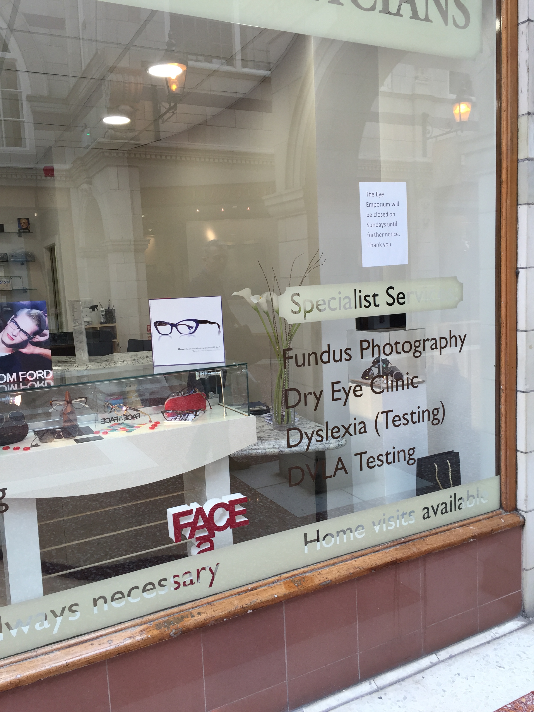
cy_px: 356
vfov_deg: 61.7
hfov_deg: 48.2
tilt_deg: -6.1
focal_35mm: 29
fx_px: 596
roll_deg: +2.4
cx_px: 267
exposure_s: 1/100
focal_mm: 4.15
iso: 50
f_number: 2.2
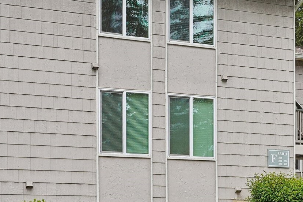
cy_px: 134
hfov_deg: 22.7
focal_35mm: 86
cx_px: 305
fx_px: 724
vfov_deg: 15.8
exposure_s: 1/60
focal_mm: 28
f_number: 8
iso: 400
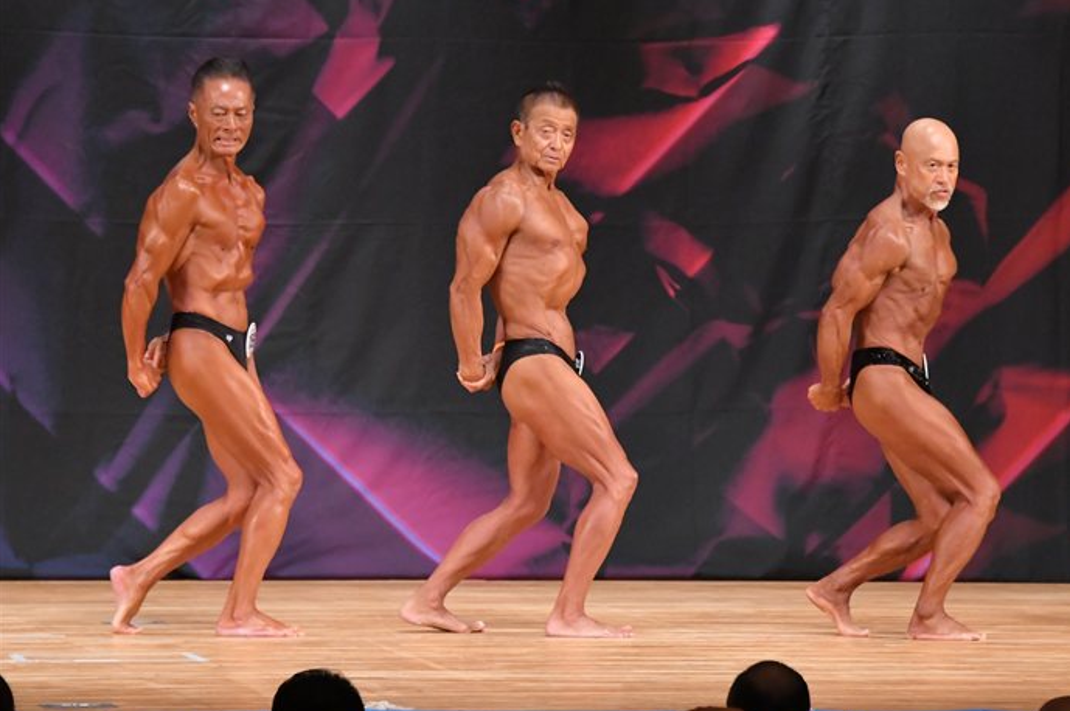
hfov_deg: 7.2
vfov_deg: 4.8
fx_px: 8522
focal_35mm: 287
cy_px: 338
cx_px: 600
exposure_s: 1/400
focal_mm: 170
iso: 6400
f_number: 5.6
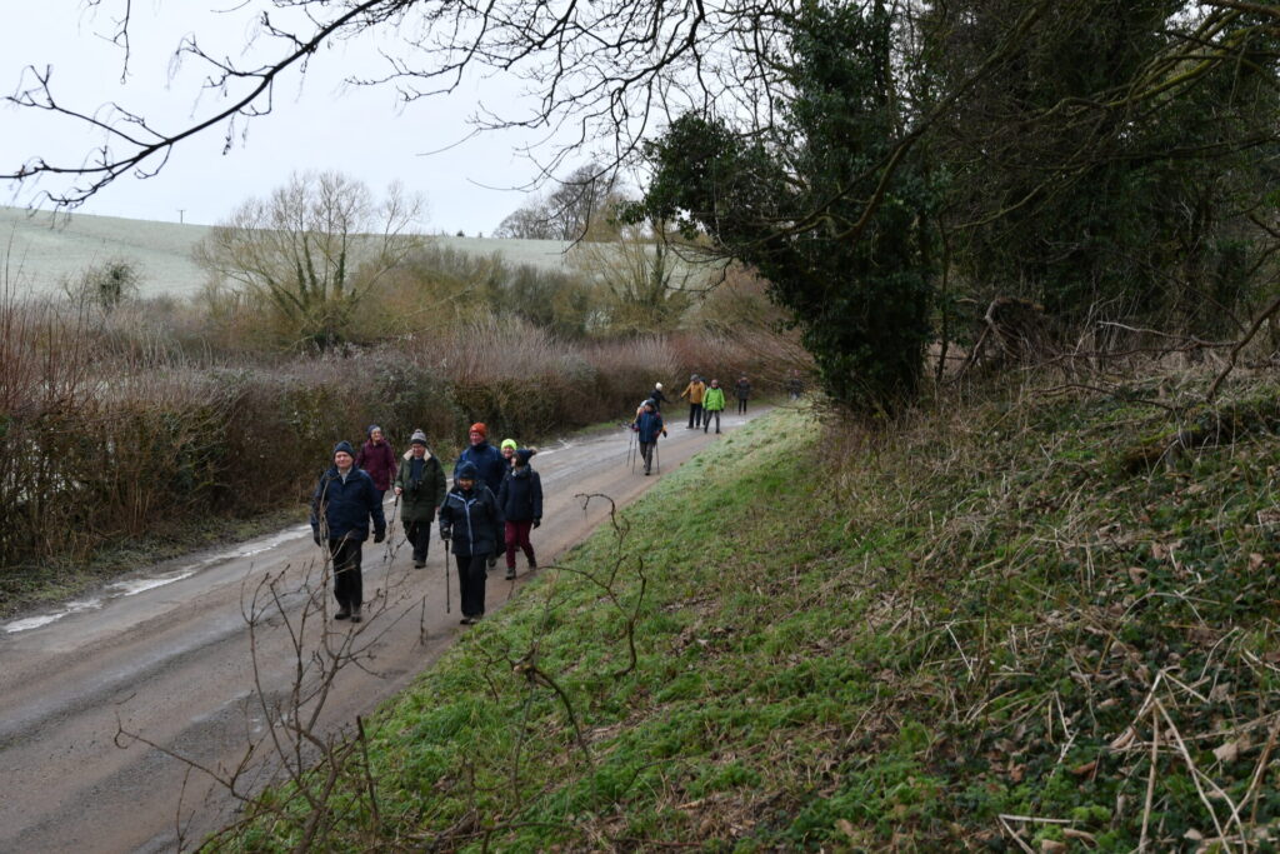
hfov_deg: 49.5
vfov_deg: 34.2
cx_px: 640
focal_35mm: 39
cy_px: 427
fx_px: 1387
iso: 100
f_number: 2.8
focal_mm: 26
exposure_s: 1/40
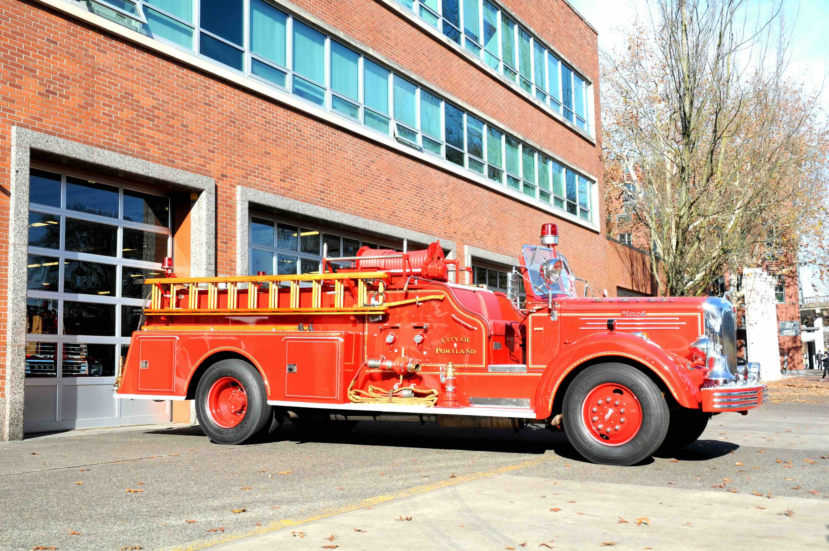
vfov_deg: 32.9
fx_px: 931
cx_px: 414
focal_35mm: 40
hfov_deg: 48.0
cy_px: 276
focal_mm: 27
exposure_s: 1/320
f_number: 9
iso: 320
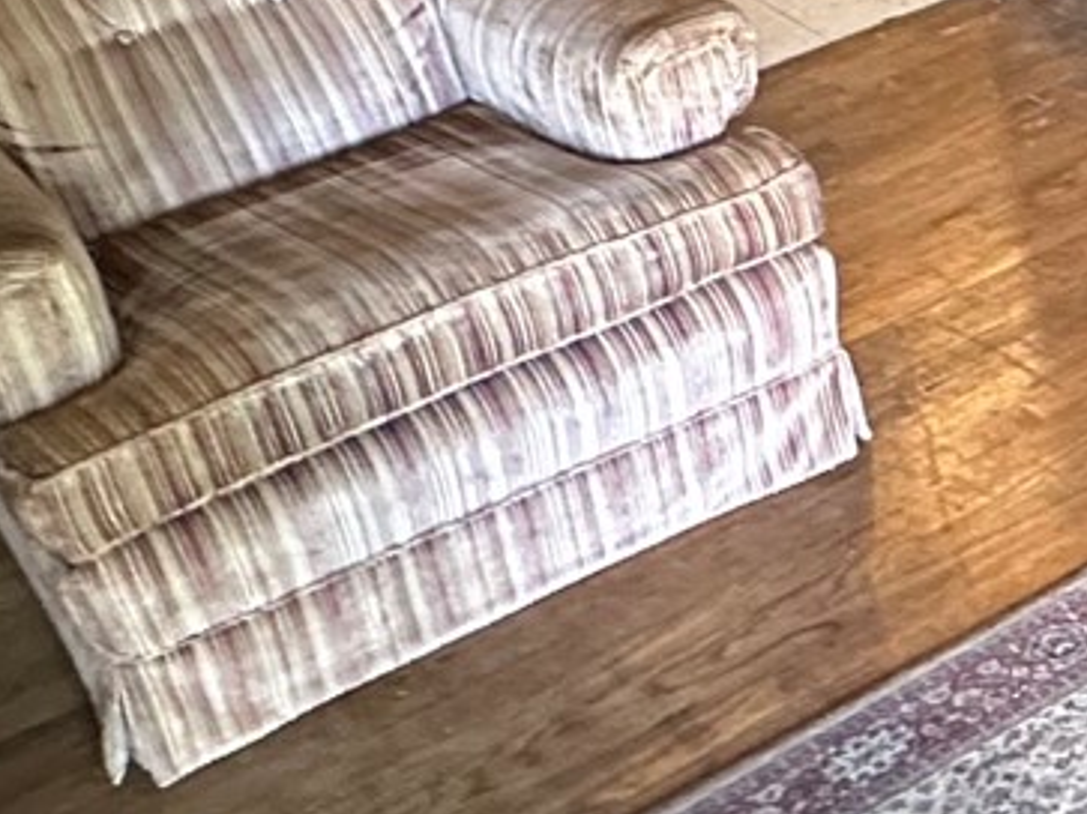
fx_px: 2480
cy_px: 3
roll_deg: -0.4
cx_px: 1764
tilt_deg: -25.5
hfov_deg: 20.2
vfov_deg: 18.2
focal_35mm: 79
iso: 800
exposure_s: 1/60
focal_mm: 2.22
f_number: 2.2
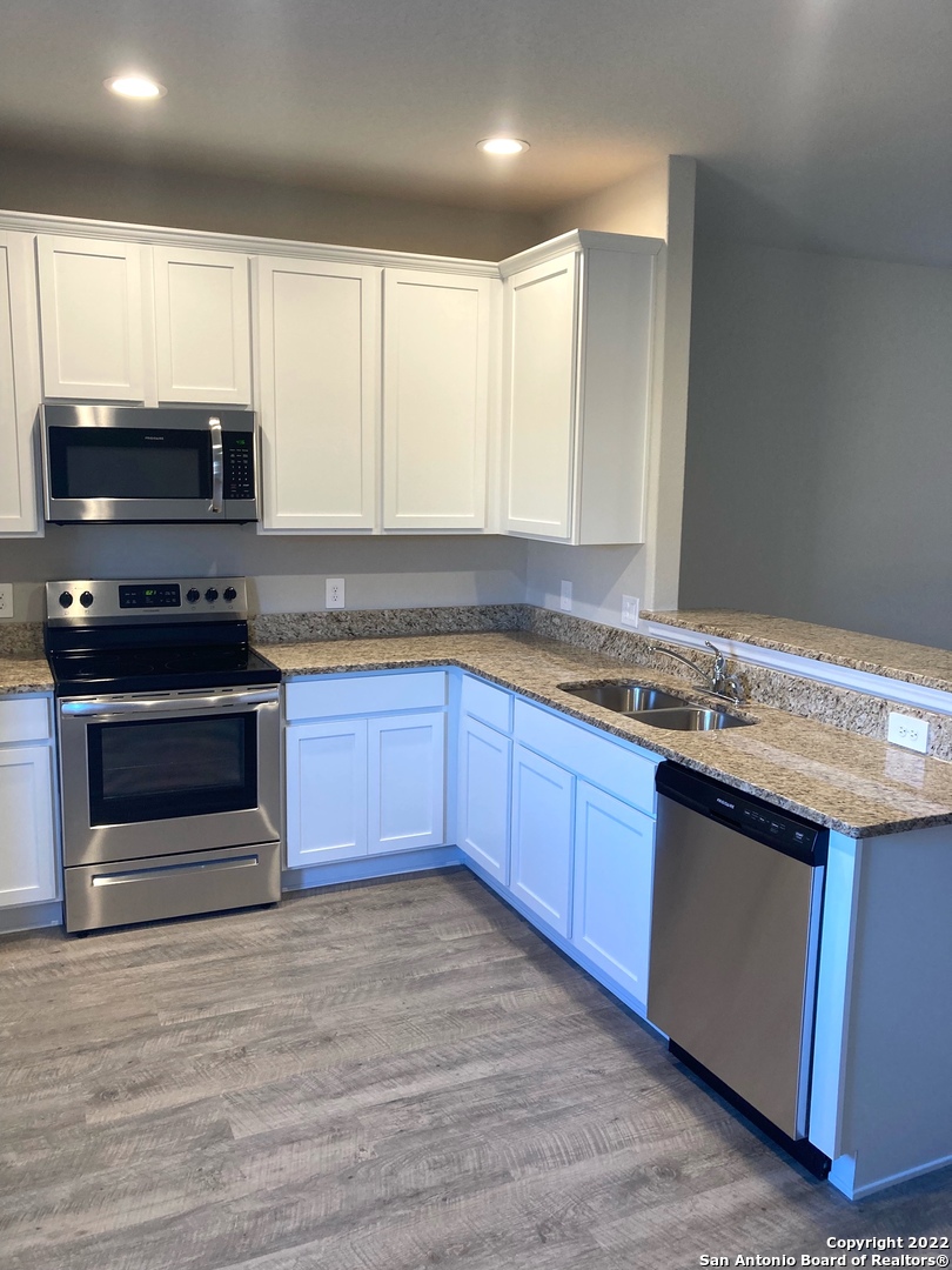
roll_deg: -0.2
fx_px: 1027
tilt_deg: -6.6
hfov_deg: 49.7
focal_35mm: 28
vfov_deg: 63.4
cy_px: 635
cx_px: 476
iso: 80
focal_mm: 3.99
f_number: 1.8
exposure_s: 1/60
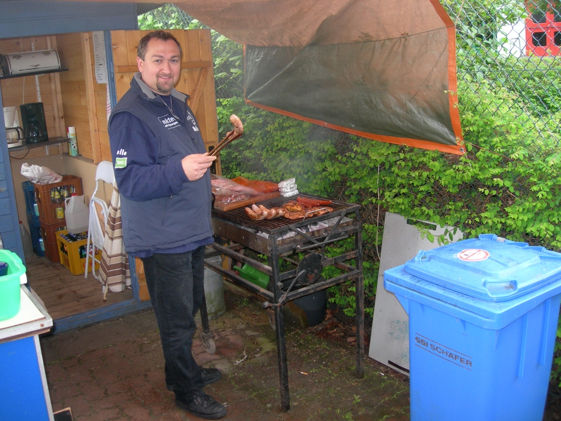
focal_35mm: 38
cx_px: 280
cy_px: 210
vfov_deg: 37.7
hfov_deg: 49.0
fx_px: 616
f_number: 2.8
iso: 96
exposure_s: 1/60.1
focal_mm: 7.8
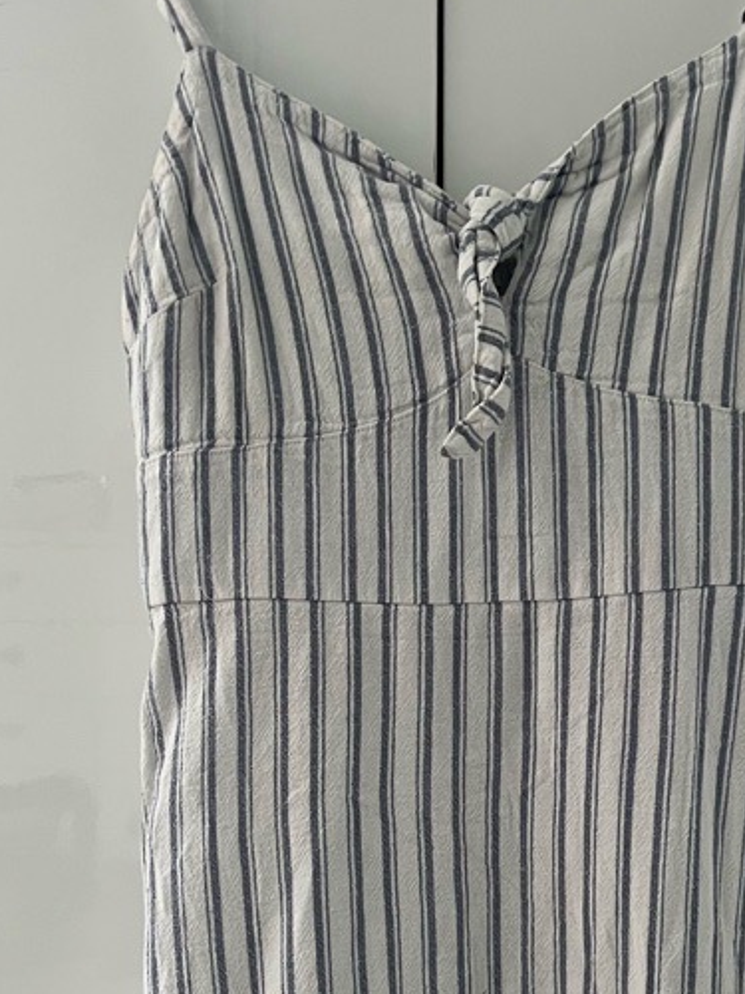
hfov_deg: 27.8
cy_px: 690
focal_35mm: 52
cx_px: 513
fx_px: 1492
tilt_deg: -1.6
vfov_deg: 36.3
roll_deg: -0.7
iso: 320
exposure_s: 1/60
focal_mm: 5.7
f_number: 1.5
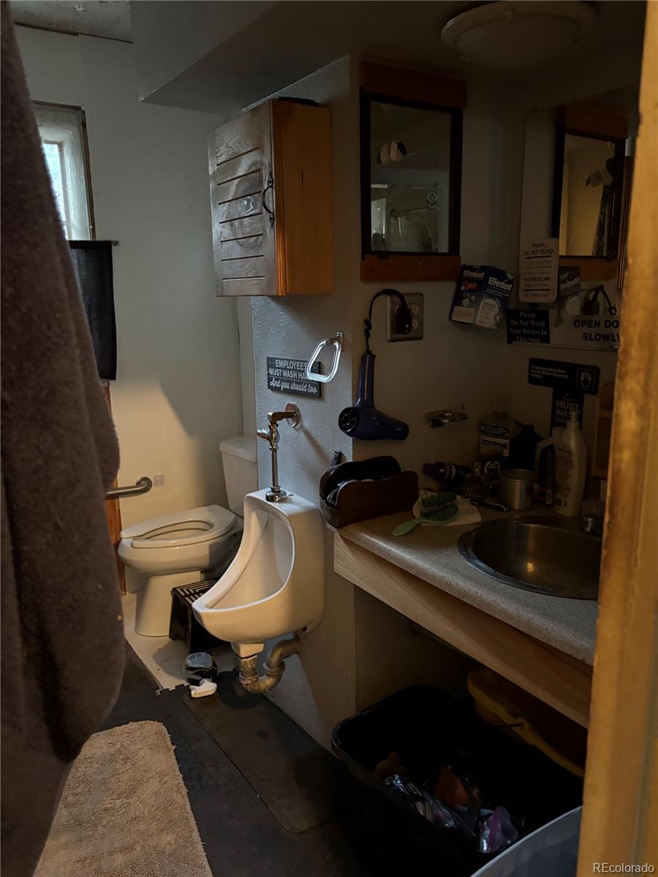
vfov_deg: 67.3
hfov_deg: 53.1
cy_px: 438
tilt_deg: -11.6
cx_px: 329
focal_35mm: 26
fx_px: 659
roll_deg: +1.1
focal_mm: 5.96
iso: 1000
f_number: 1.6
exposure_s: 1/20
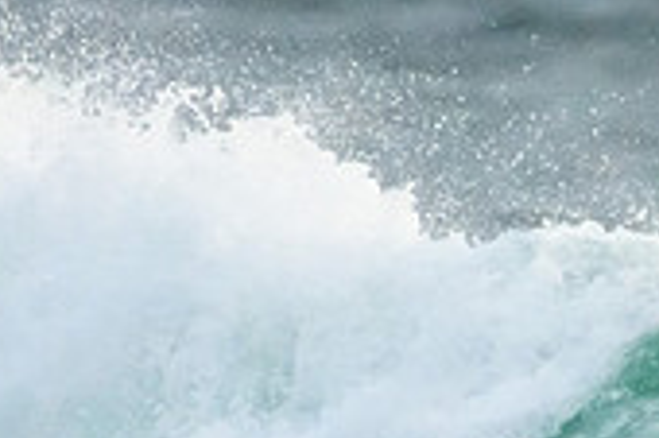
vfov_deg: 0.4
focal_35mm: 3415
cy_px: 560
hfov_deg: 0.6
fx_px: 62452
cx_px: 663
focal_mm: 1000
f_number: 11
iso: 16000
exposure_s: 1/4000
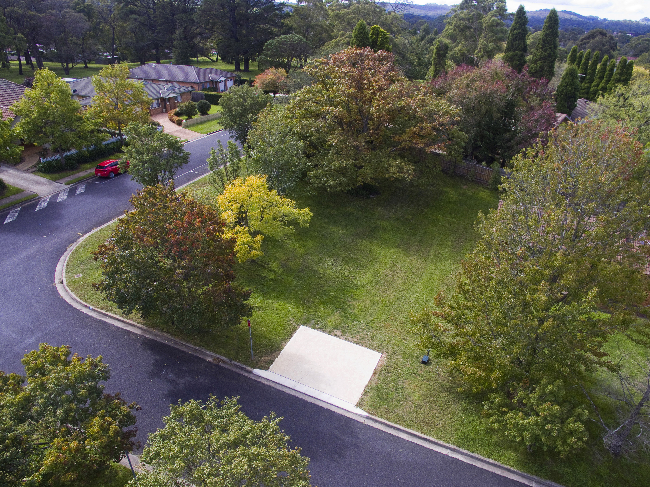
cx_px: 325
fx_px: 375
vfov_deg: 65.9
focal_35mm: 20
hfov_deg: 81.8
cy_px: 244
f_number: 2.8
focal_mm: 3.61
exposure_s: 1/370
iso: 100
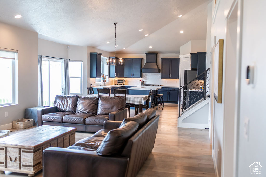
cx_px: 133
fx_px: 259
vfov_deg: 37.9
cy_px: 88
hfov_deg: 54.4
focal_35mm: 35
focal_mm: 35
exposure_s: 1/250
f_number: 3.2
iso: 800
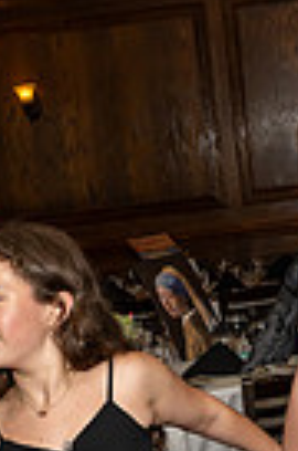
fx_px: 1360
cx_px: 200
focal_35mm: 109
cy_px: 461
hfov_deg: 12.5
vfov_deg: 18.3
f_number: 8
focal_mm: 24
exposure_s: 1/250
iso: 500
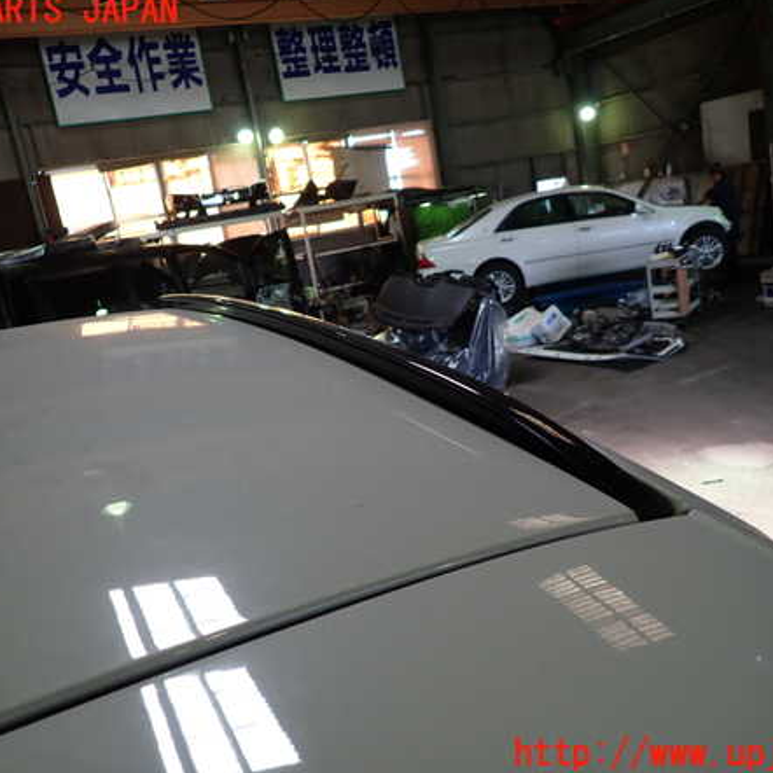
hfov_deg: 54.0
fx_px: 758
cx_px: 385
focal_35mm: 30
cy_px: 383
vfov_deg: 54.0
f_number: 2
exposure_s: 1/100
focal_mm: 4.5
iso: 100
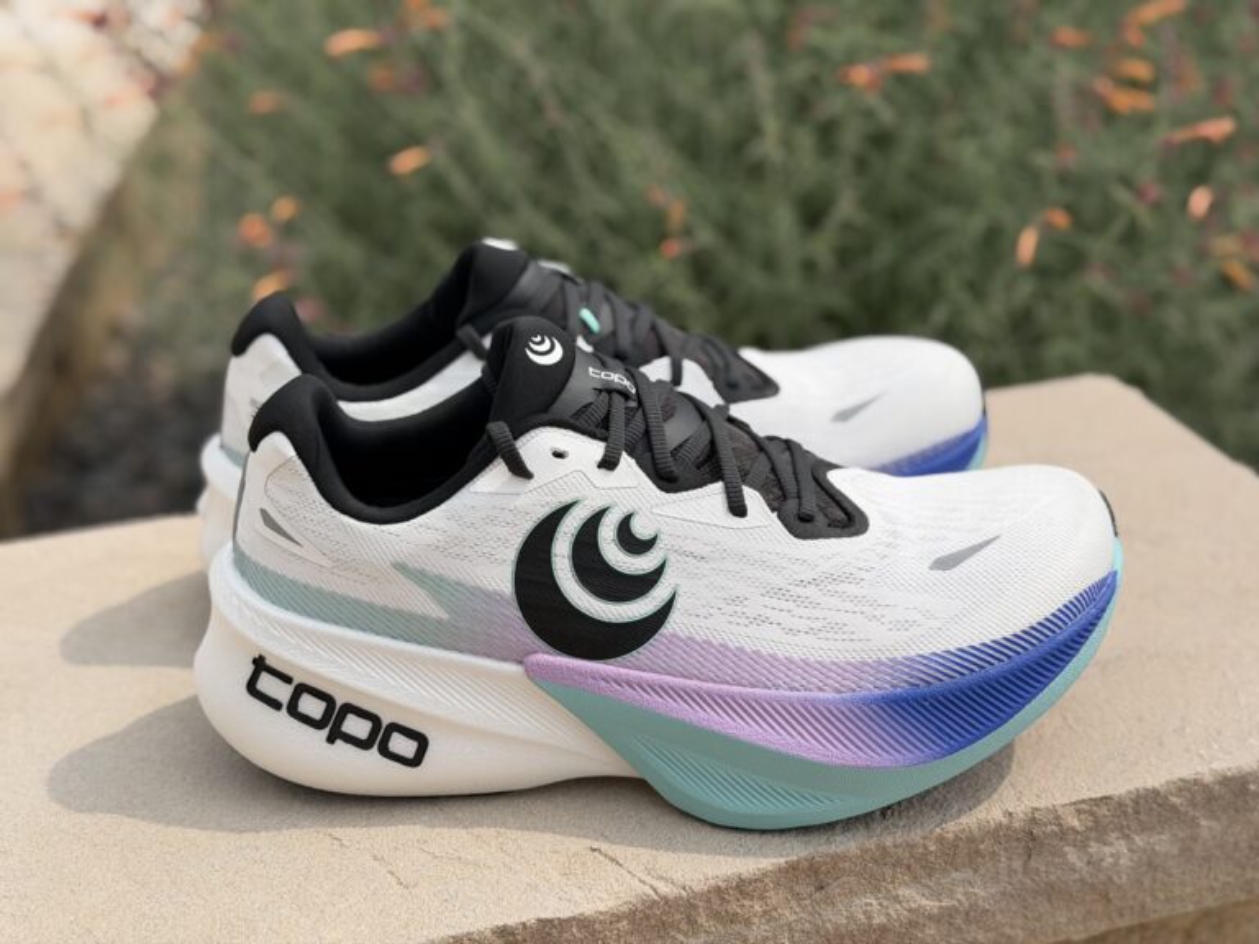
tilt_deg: -26.0
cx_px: 630
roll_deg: +1.8
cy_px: 472
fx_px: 1746
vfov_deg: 30.3
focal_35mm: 48
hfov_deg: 39.7
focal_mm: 6.76
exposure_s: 1/6536
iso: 64
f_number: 1.78
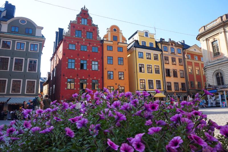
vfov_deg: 53.1
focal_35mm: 24
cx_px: 114
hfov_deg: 73.8
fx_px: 152
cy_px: 76
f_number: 8
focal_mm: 16
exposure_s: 1/100
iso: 100
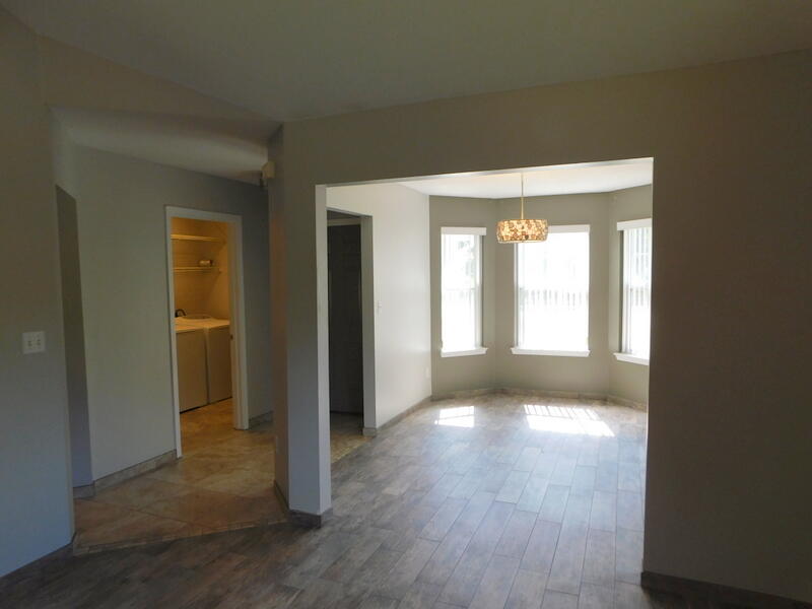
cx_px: 406
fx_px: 540
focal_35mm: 23
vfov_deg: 58.9
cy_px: 304
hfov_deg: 73.9
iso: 125
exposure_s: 1/80
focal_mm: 4
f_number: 3
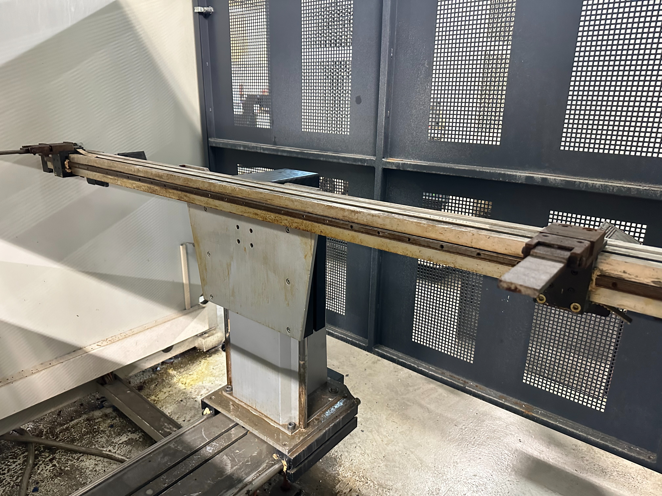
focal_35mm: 24
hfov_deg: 71.6
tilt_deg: -17.6
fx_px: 459
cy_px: 248
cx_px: 331
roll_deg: -0.9
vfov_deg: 56.8
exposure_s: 1/25
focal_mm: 6.86
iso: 1000
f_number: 1.78
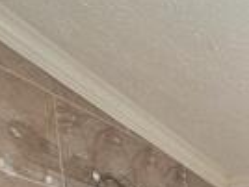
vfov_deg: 15.2
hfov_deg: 25.8
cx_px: 340
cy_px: 435
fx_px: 447
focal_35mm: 62
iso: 400
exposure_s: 1/60
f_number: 2.2
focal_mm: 2.2
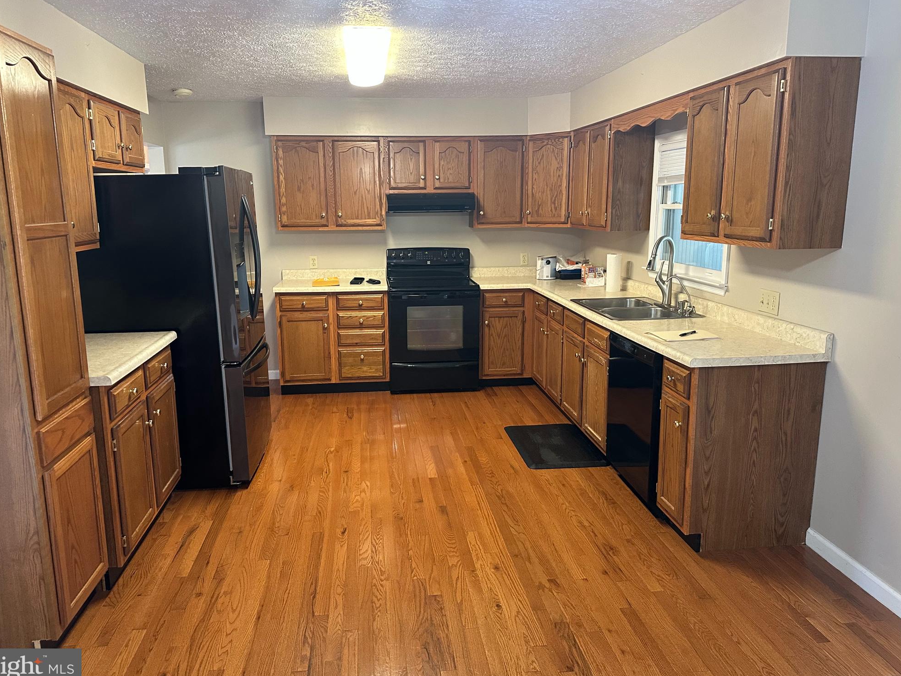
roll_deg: +0.4
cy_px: 334
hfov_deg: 69.4
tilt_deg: -11.2
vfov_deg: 54.9
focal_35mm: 25
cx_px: 436
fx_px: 651
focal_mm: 6.86
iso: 400
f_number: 1.78
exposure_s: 1/60
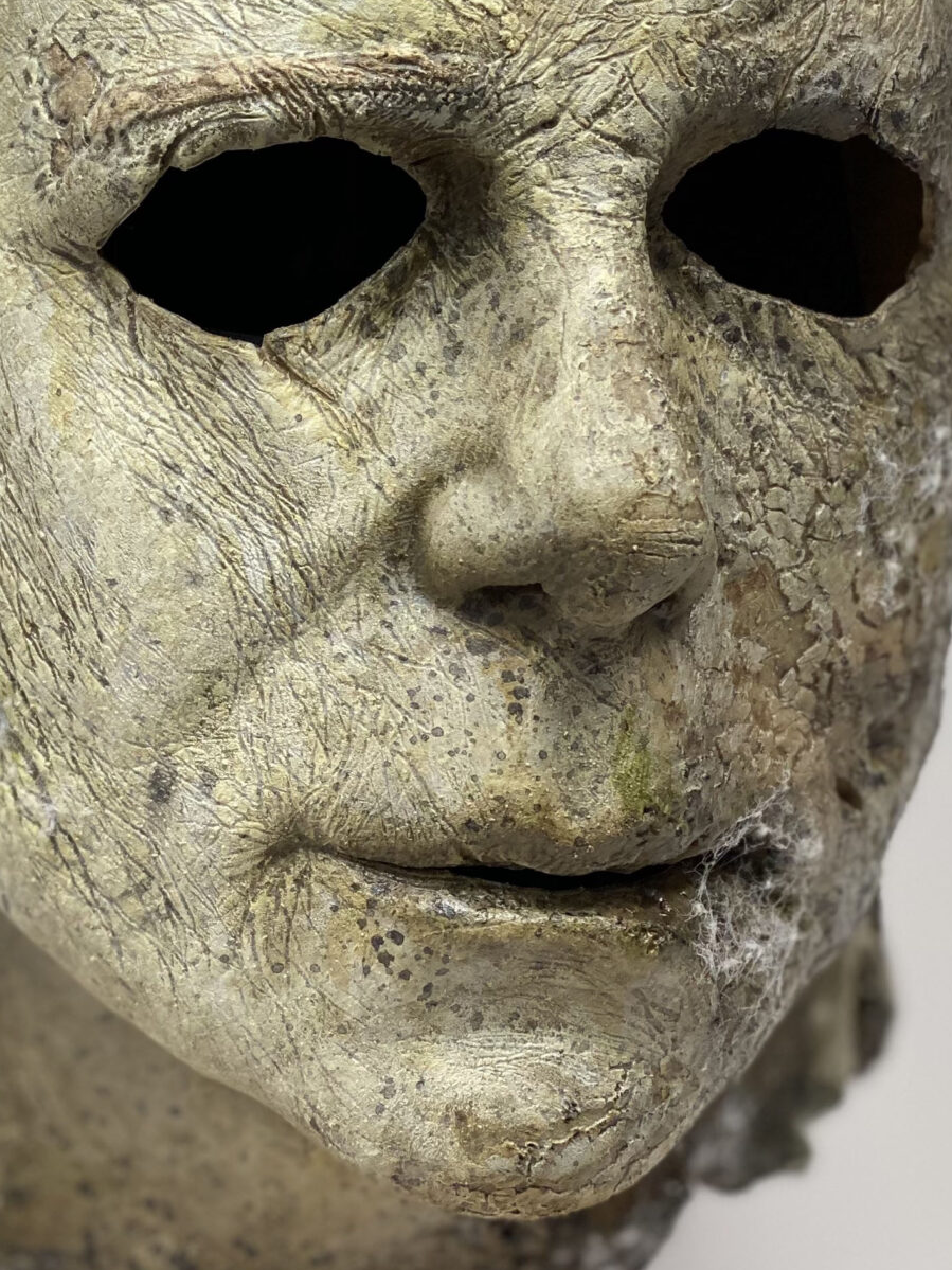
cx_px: 288
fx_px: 4071
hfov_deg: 13.3
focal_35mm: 111
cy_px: 268
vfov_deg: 17.6
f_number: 2
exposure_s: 1/120
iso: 64
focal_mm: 6
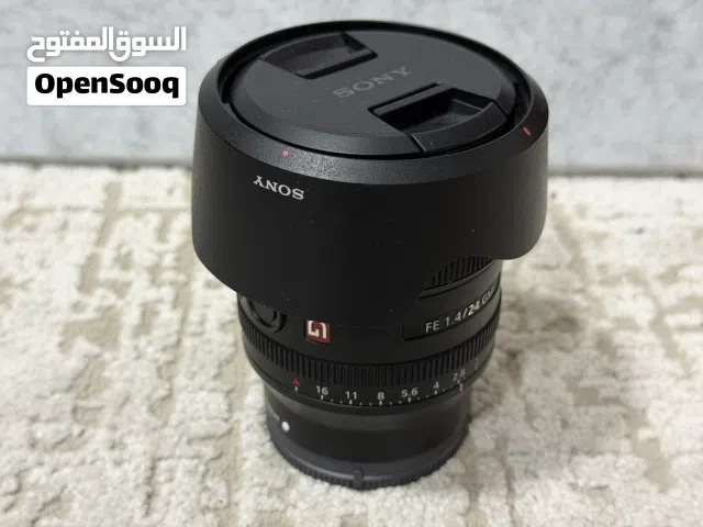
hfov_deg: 39.7
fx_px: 975
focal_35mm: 48
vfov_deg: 30.3
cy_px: 264
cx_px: 352
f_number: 1.78
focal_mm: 6.76
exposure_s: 1/33
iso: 200
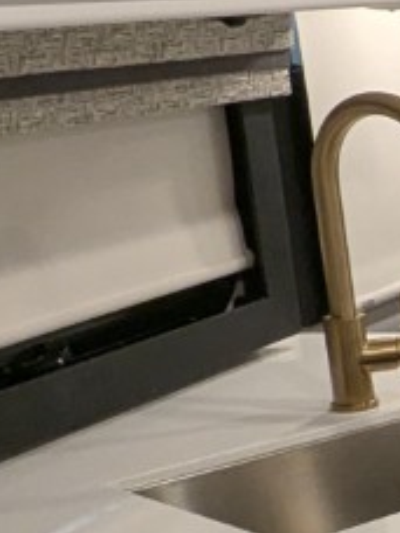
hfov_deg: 10.1
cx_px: 1276
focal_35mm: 98
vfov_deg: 20.0
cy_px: 320
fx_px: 1510
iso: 223
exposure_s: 1/69.7
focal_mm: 2.35
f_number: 2.2
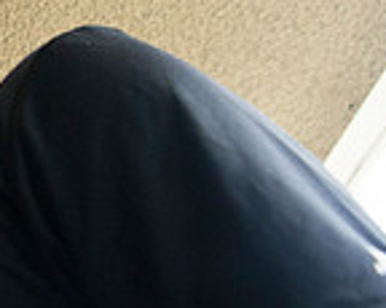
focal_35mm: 91
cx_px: -340
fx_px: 1039
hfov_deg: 16.8
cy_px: 87
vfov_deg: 16.8
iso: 2500
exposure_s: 1/320
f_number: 5
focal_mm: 24
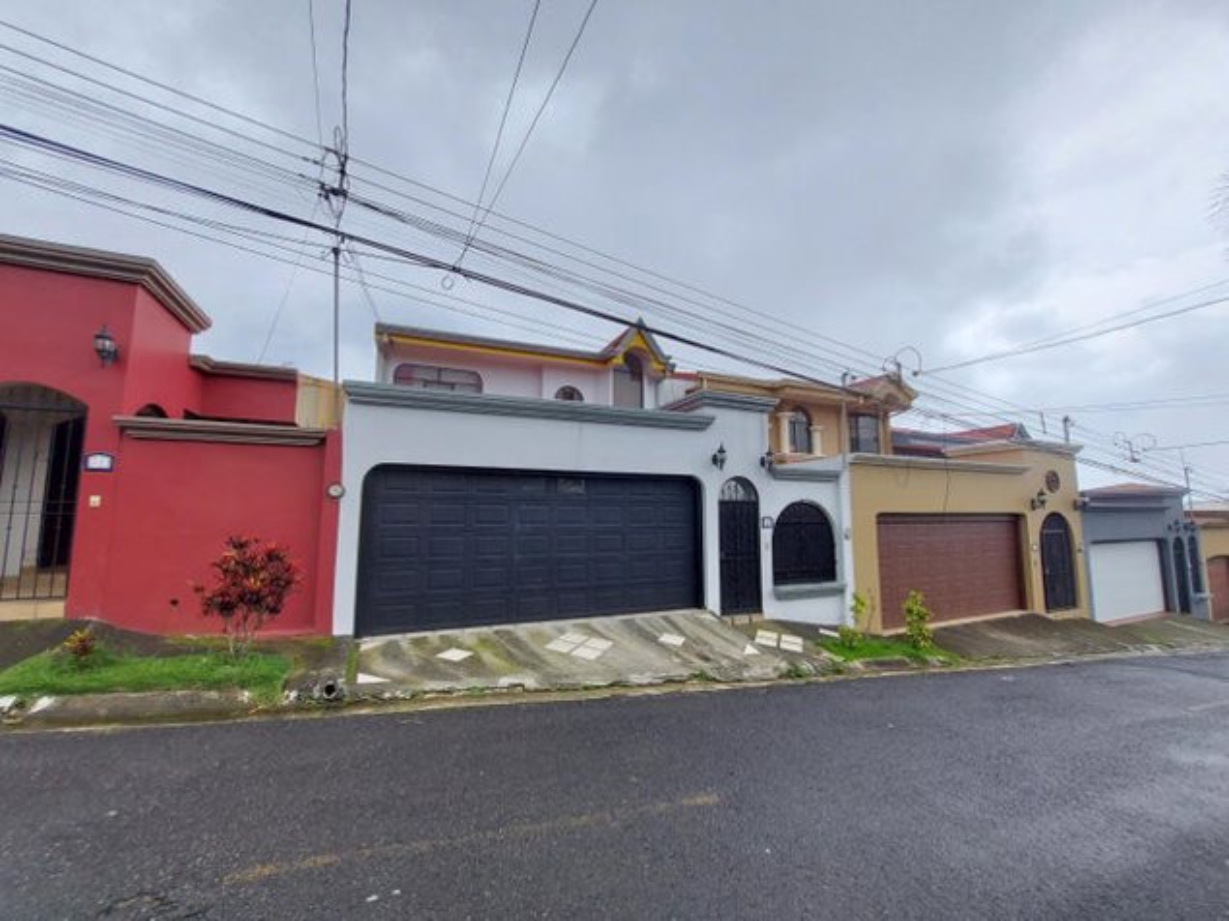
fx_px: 461
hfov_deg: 106.2
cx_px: 614
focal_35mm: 13
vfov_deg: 89.9
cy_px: 460
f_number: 2.2
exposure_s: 1/393
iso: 50
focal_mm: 1.74
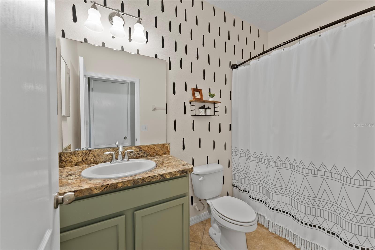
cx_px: 188
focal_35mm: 14
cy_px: 125
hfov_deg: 104.2
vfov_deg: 81.3
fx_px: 146
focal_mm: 14
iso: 250
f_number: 7.1
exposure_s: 1/5
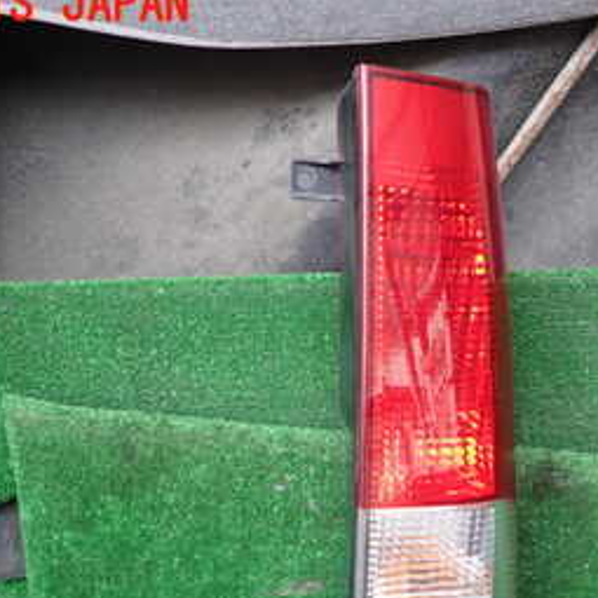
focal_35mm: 52
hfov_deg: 32.0
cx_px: 467
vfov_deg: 31.7
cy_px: 504
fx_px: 1016
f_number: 2
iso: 100
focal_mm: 4.5
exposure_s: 1/80
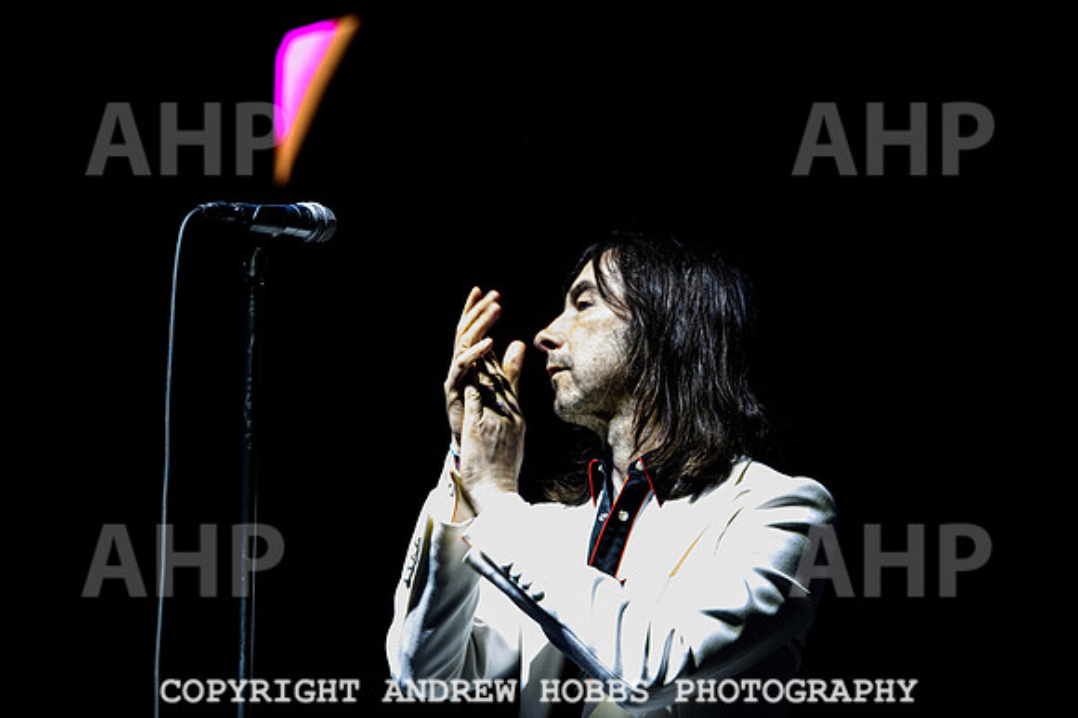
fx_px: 5040
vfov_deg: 8.1
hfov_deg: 12.2
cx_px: 648
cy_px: 286
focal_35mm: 168
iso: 5000
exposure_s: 1/400
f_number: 4.5
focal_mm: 140
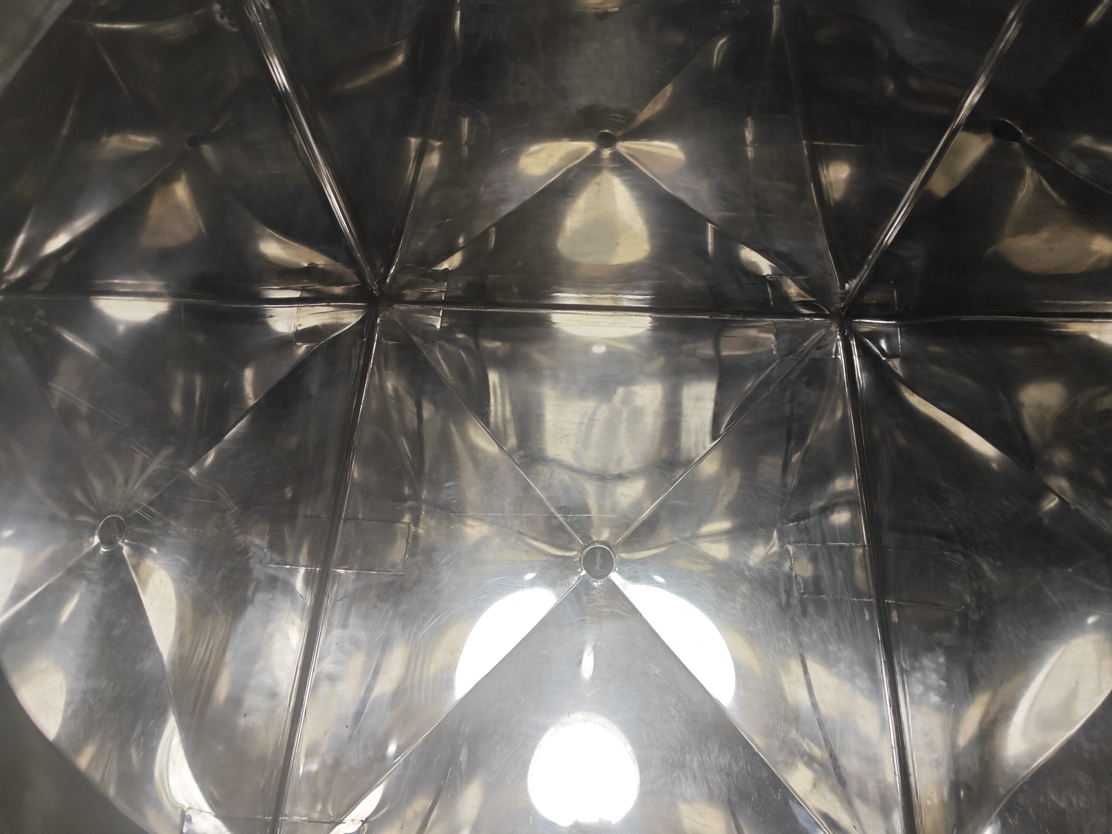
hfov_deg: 73.9
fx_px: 739
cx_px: 556
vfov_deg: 58.9
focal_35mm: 23
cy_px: 417
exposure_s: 1/140
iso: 50
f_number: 1.8
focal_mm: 5.43
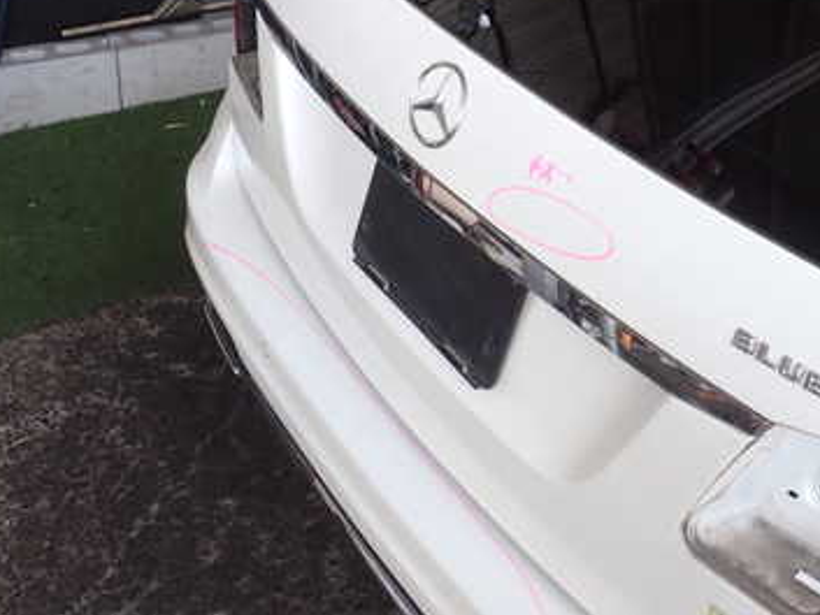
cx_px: 669
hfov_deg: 36.1
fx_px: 1209
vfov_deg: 27.8
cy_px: 97
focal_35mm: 51
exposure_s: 1/60
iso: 125
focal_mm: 5.4
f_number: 3.2
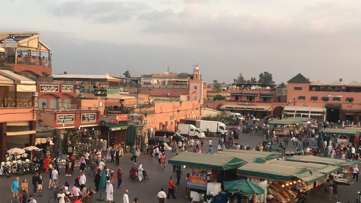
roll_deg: -1.1
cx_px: 135
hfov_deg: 38.9
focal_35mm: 53
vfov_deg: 22.6
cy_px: 110
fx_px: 507
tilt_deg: -2.4
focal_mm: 4.15
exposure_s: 1/100
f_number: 2.2
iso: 25
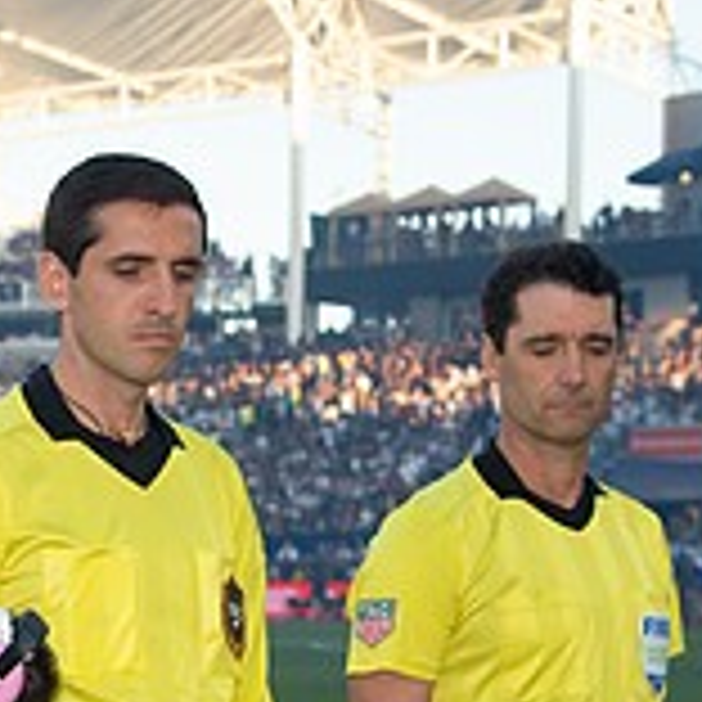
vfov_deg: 14.3
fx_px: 2753
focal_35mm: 120
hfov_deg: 14.2
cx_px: -104
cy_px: 722
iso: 160
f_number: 4.5
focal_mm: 38
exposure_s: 1/500
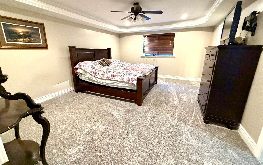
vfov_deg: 74.7
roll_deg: -0.3
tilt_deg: -13.5
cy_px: 77
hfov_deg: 101.5
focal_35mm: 15
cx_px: 131
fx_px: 108
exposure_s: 1/60
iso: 800
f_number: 2.2
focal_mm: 2.22
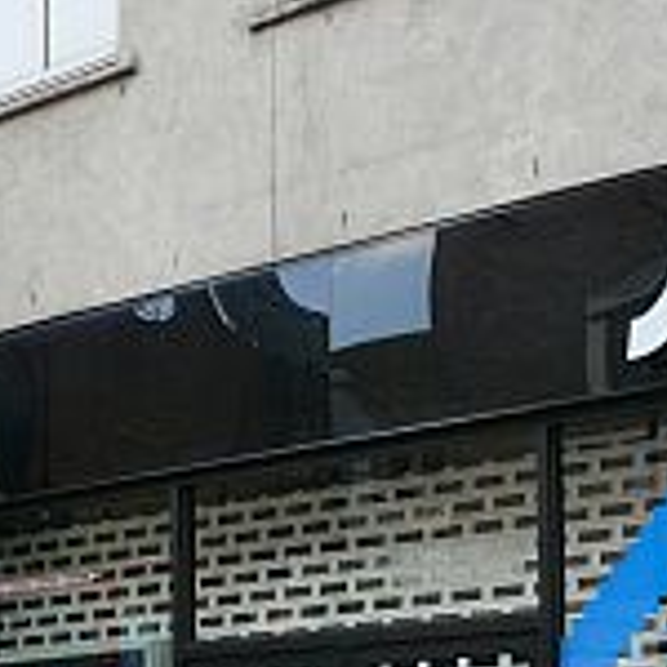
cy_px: 743
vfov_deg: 18.0
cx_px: 480
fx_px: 2027
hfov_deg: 18.6
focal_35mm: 93
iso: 100
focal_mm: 7.4
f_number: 4
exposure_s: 1/200
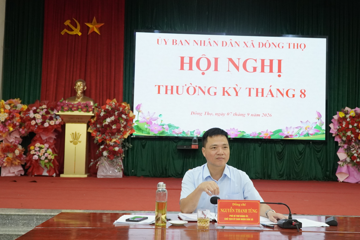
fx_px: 437
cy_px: 118
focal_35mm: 44
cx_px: 194
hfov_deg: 44.7
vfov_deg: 30.7
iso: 2000
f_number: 4
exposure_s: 1/125
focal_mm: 21
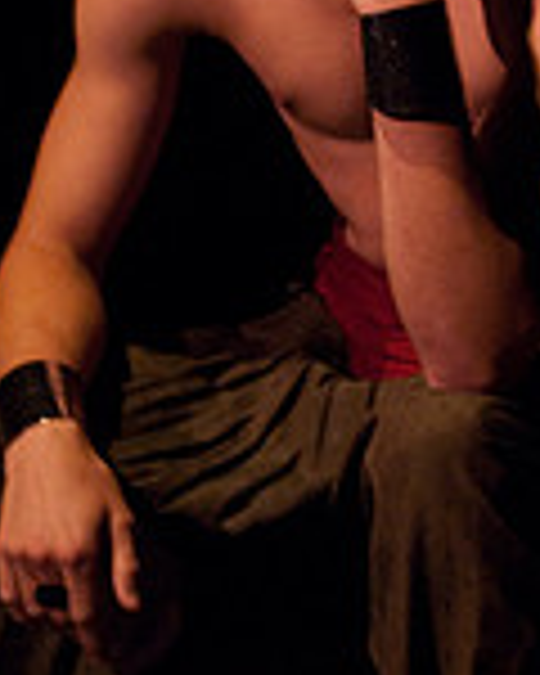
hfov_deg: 4.3
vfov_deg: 5.3
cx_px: 295
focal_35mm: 363
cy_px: 220
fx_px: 7252
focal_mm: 86
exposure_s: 1/50
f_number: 2.8
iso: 1000
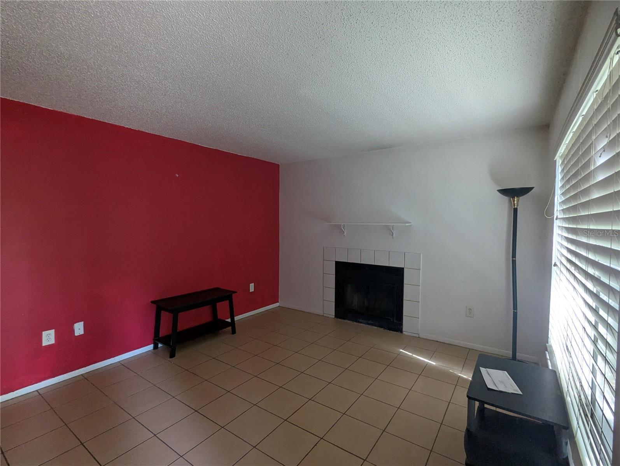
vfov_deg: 78.2
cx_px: 310
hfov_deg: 94.4
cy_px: 233
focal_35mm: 16
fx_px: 287
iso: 147
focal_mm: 2.35
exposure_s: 1/43.4
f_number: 2.2
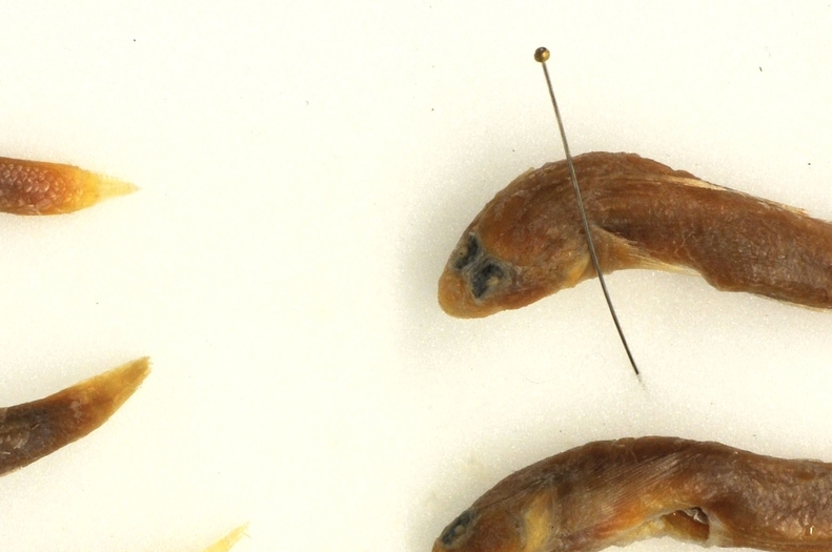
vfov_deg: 5.4
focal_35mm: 255
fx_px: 5885
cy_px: 529
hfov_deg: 8.1
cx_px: 279
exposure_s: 1/2
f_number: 25
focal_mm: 70
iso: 200
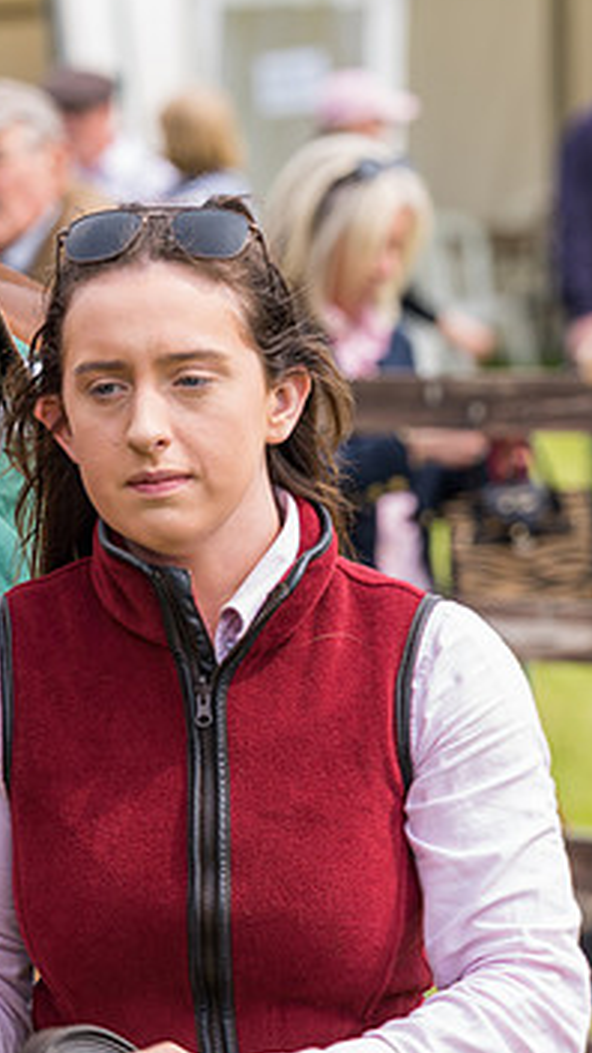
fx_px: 8651
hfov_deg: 3.9
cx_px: 225
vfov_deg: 7.0
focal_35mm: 310
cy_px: 625
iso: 50
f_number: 5
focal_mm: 135
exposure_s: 1/250
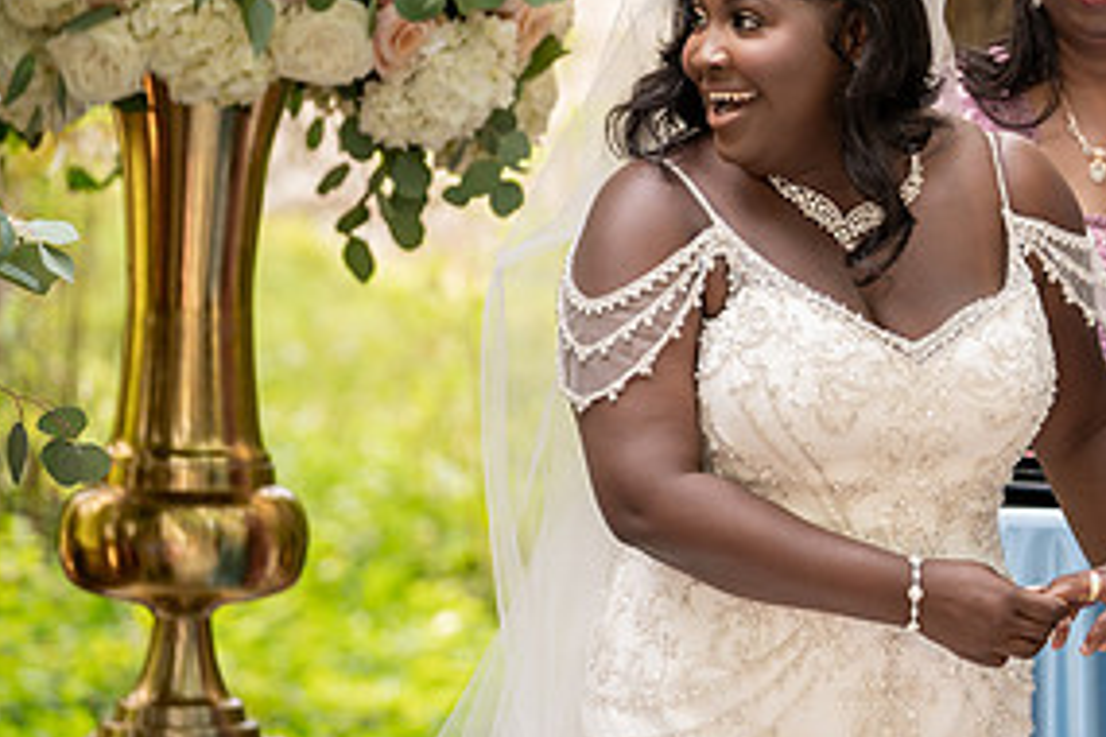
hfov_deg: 7.4
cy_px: 247
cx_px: 1099
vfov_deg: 4.9
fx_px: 8540
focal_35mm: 278
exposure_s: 1/200
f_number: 4
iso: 640
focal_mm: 133
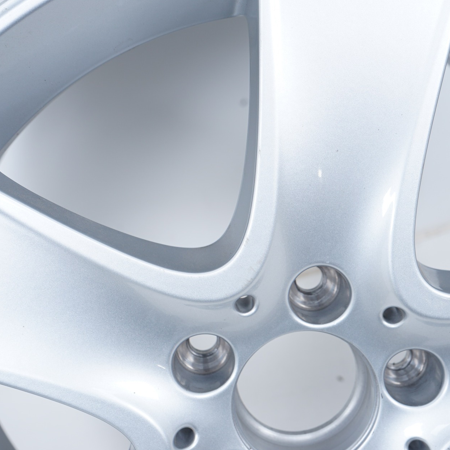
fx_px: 765
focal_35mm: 52
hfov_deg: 32.5
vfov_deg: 32.8
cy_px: 224
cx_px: 296
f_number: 7.1
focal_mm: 40
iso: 200
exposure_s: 1/100
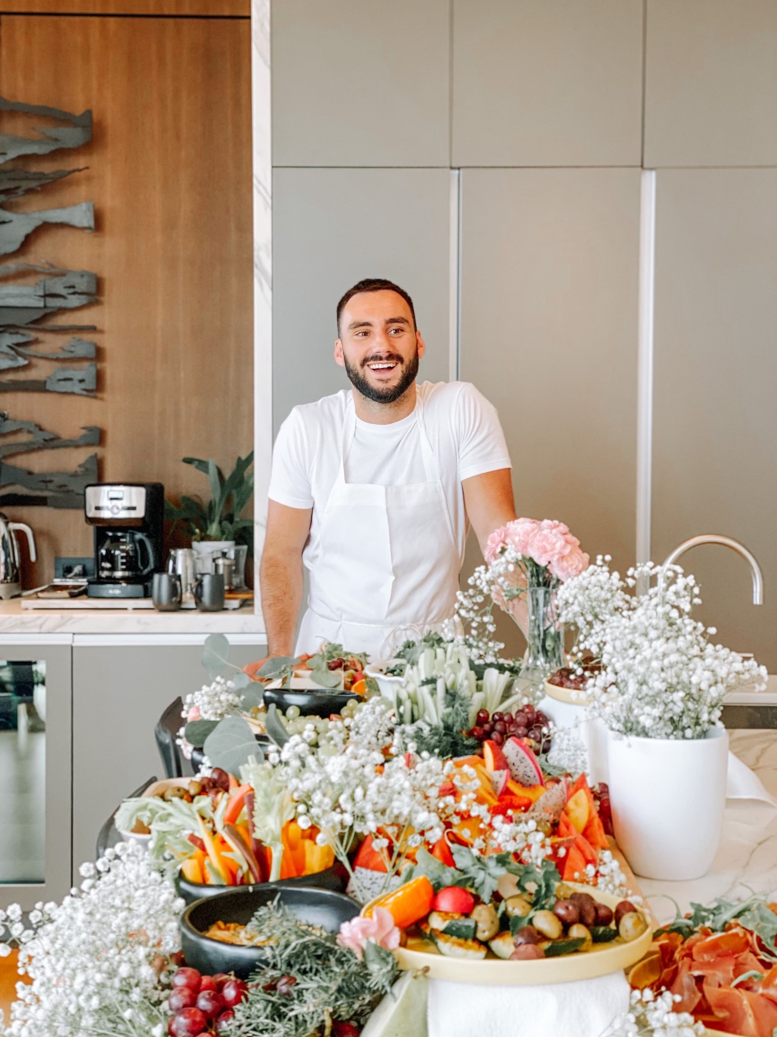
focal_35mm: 53
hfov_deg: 27.5
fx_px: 1587
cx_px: 384
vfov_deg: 36.2
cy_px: 515
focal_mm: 6
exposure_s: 1/120
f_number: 2
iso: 200
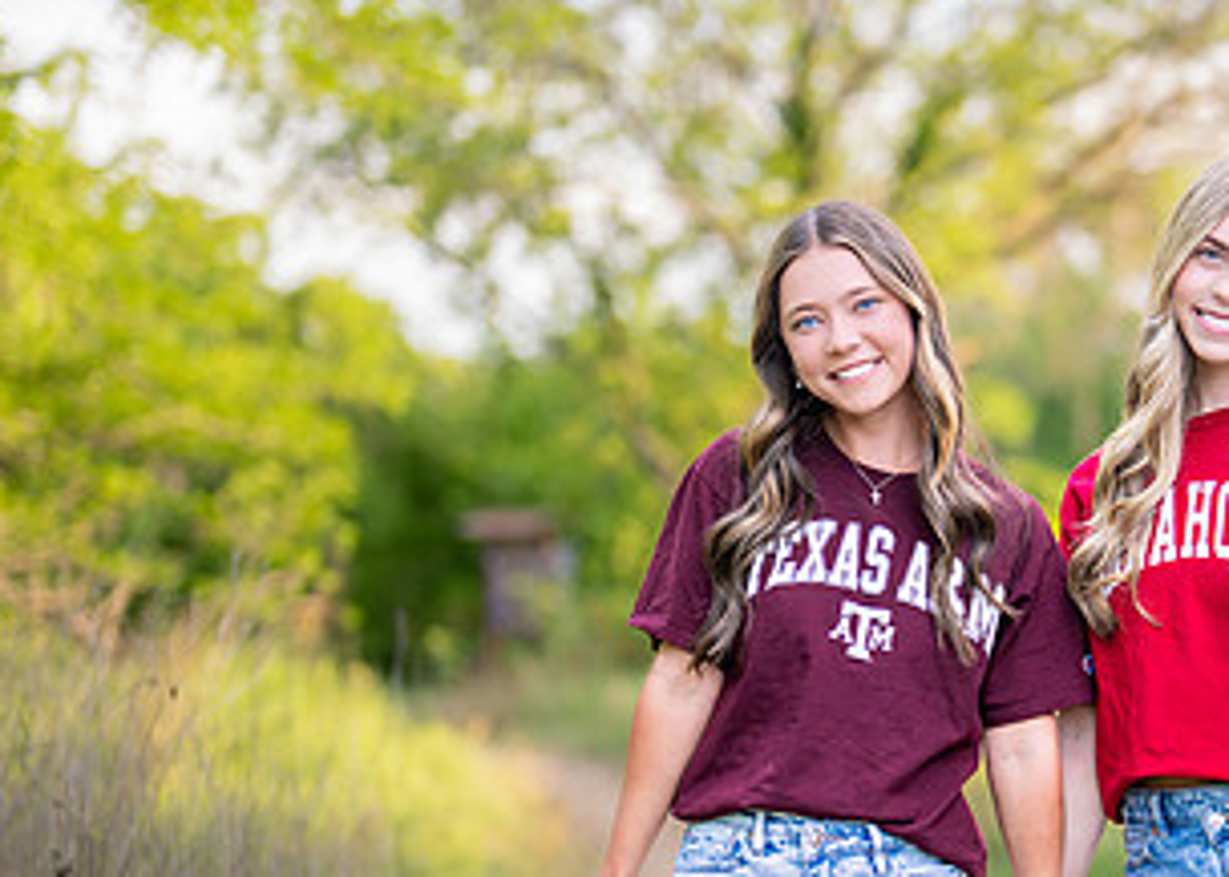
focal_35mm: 116
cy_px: 597
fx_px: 4048
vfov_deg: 12.4
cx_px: 1112
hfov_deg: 17.0
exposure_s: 1/1250
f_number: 1.2
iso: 320
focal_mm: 50
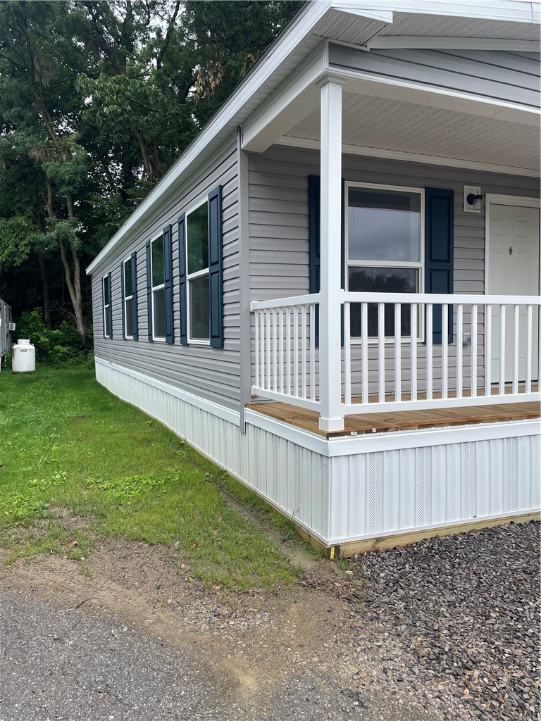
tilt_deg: -3.3
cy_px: 360
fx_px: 542
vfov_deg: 67.3
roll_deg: +0.3
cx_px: 270
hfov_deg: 53.1
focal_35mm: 26
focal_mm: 4.2
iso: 32
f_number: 1.6
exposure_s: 1/1033
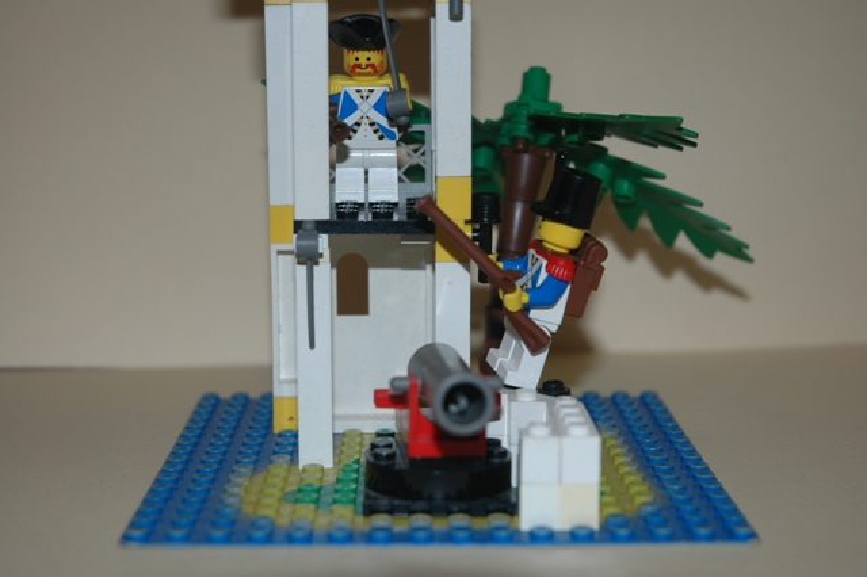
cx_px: 434
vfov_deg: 18.9
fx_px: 1733
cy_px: 288
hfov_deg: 28.1
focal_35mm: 72
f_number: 4.5
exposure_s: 1/60
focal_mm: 48
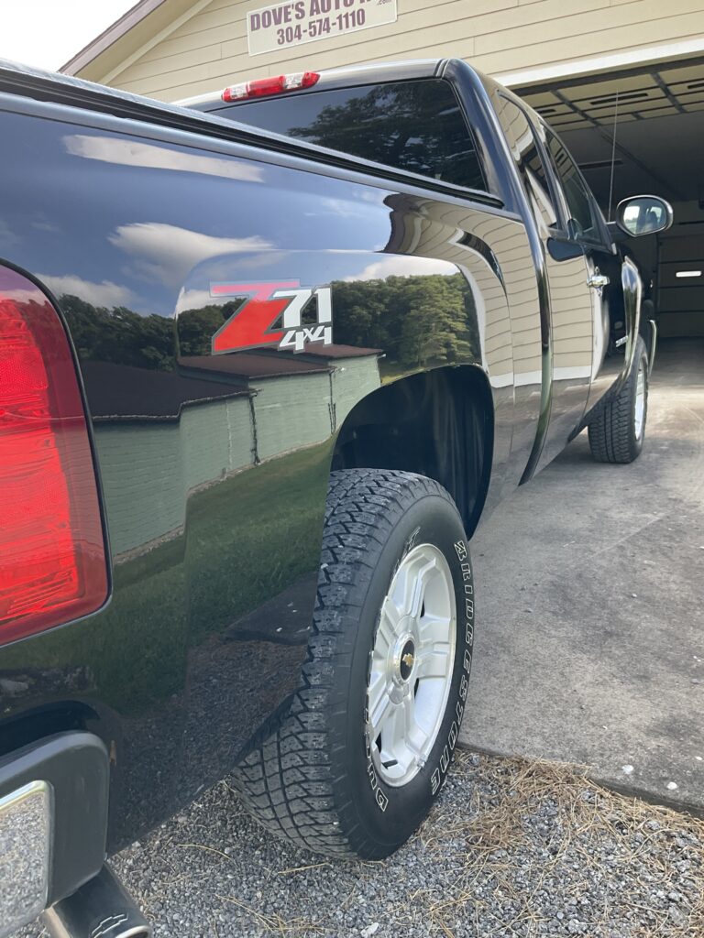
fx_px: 786
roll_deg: +1.7
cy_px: 469
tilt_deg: -11.3
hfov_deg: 48.2
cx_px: 352
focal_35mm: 29
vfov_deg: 61.7
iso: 16
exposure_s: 1/128
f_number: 1.8
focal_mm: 3
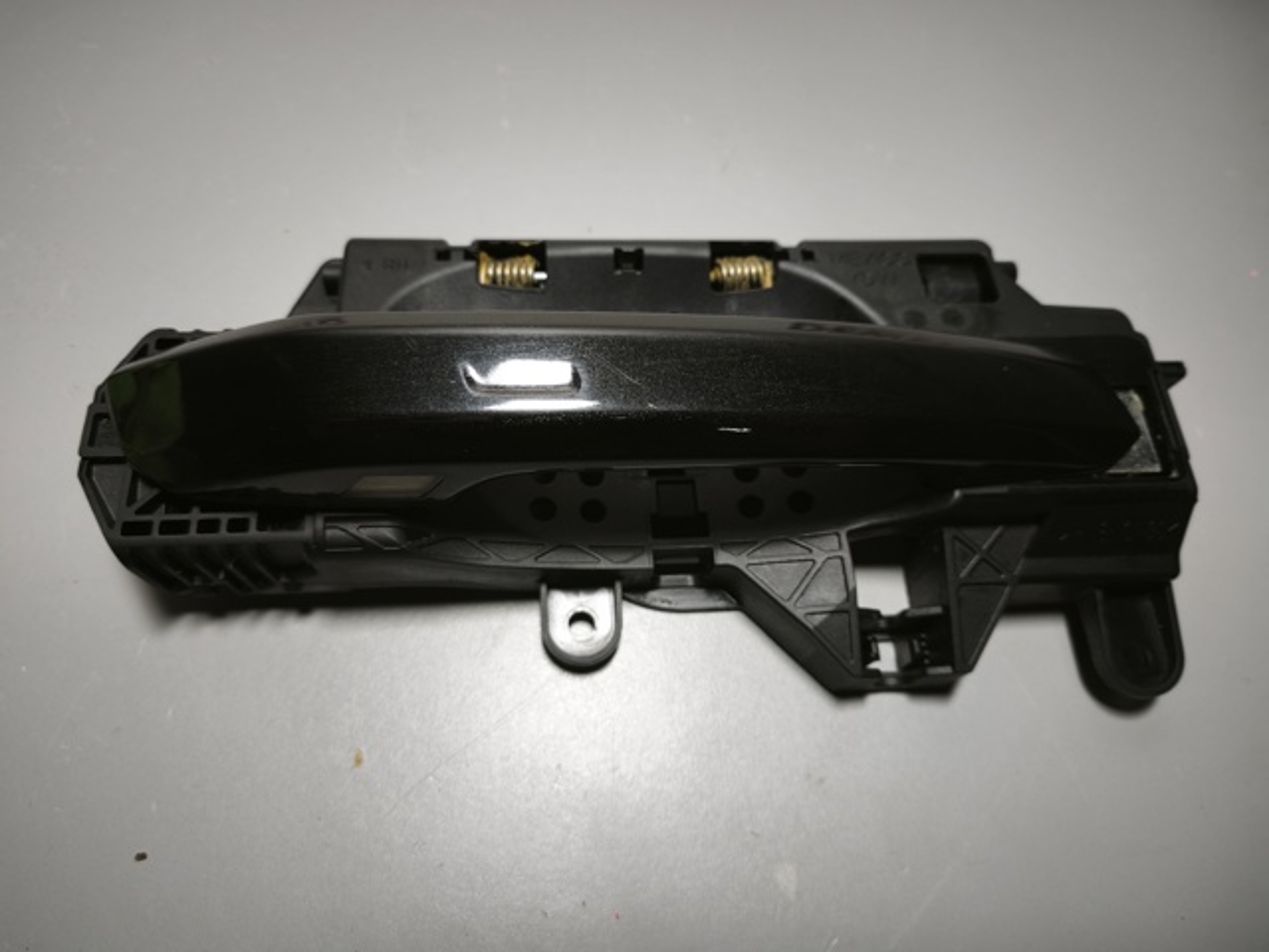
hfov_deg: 73.9
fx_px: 843
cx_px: 634
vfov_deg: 58.9
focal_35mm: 23
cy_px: 476
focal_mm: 5.35
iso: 50
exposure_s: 1/103
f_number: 1.7
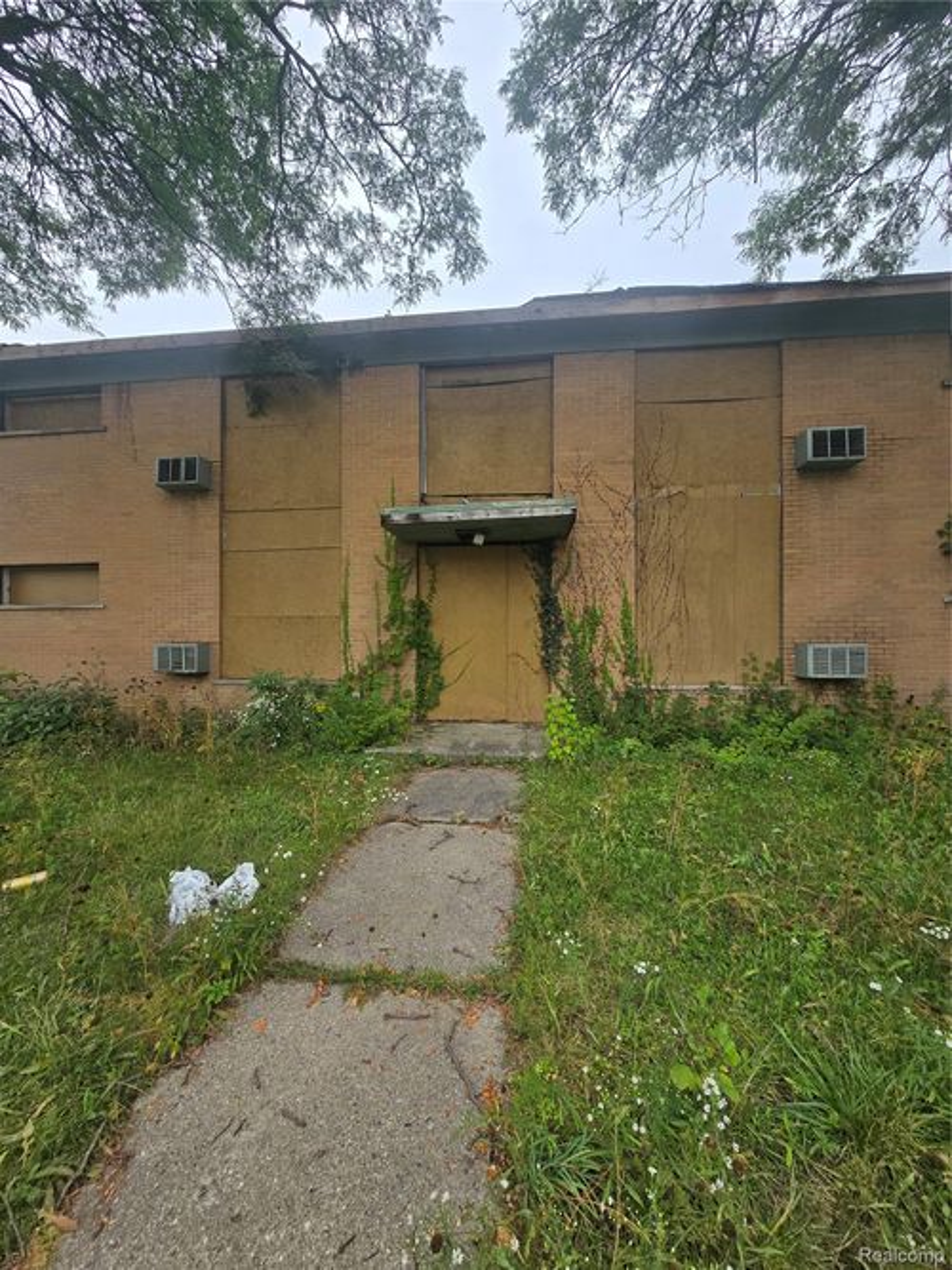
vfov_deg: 106.2
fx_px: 477
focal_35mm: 13
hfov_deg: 89.9
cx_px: 476
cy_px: 635
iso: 50
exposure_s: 1/1286
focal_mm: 2.2
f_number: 2.2
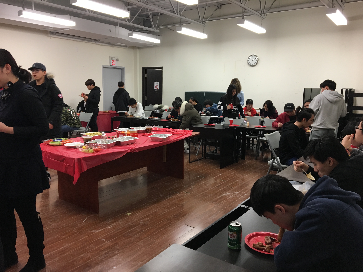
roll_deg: +0.4
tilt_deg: -8.0
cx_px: 182
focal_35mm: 29
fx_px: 304
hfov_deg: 61.7
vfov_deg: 48.2
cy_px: 136
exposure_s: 1/30
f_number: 2.2
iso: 100
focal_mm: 4.15
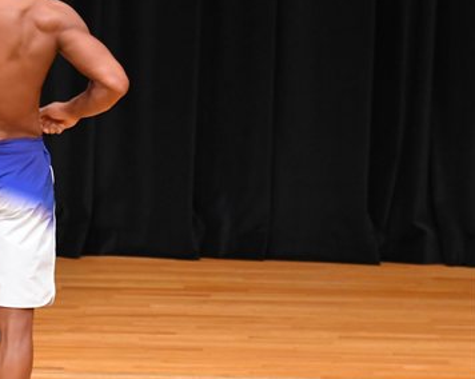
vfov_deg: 2.8
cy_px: 179
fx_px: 7752
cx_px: -38
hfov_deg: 3.5
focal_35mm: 552
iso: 4000
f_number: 5.6
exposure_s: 1/400
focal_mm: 180
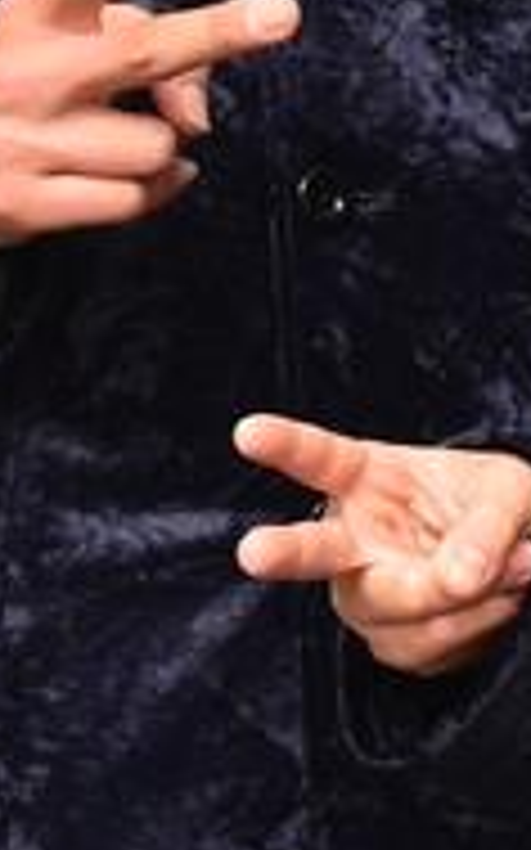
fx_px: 3962
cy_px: -297
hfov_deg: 7.2
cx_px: 1238
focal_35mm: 171
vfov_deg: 11.9
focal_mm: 31
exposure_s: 1/125
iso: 1000
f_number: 5
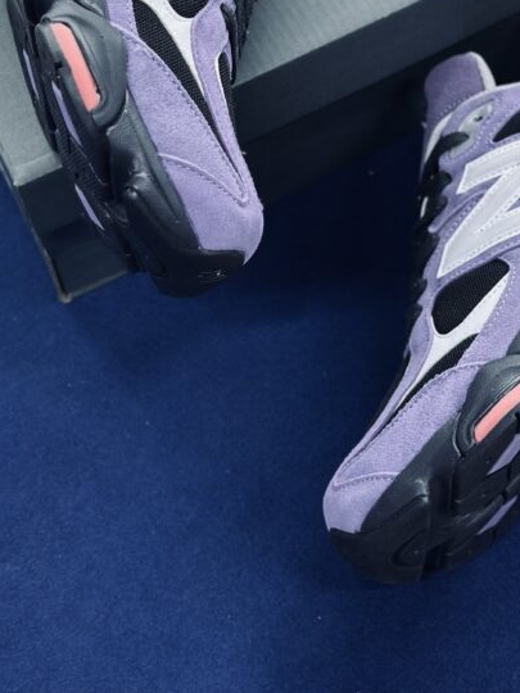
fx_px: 1662
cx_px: 339
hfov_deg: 17.7
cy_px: 96
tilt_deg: -57.7
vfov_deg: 23.1
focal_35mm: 83
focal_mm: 6.86
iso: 100
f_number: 1.78
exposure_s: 1/100
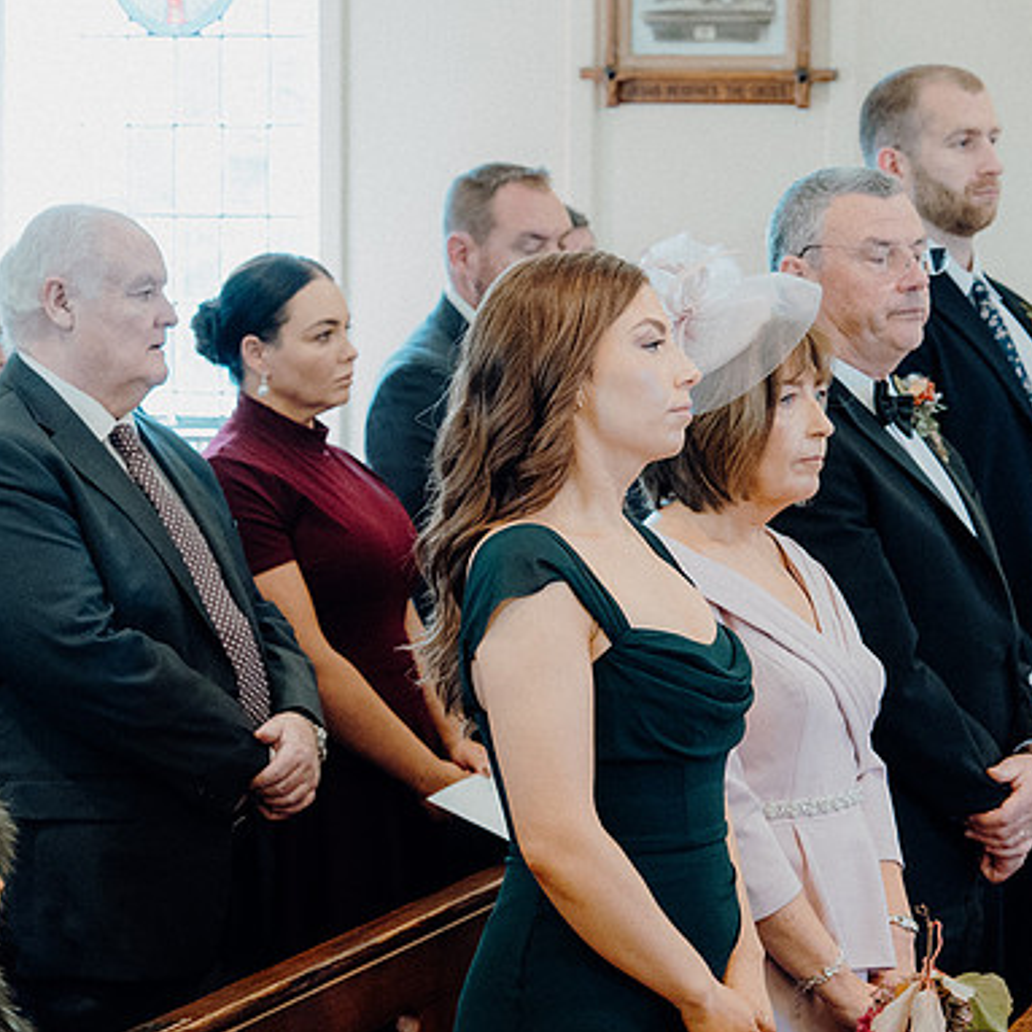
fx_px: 3778
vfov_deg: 15.6
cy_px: 519
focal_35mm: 112
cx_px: 690
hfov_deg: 15.5
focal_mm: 58
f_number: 3.5
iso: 2500
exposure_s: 1/160
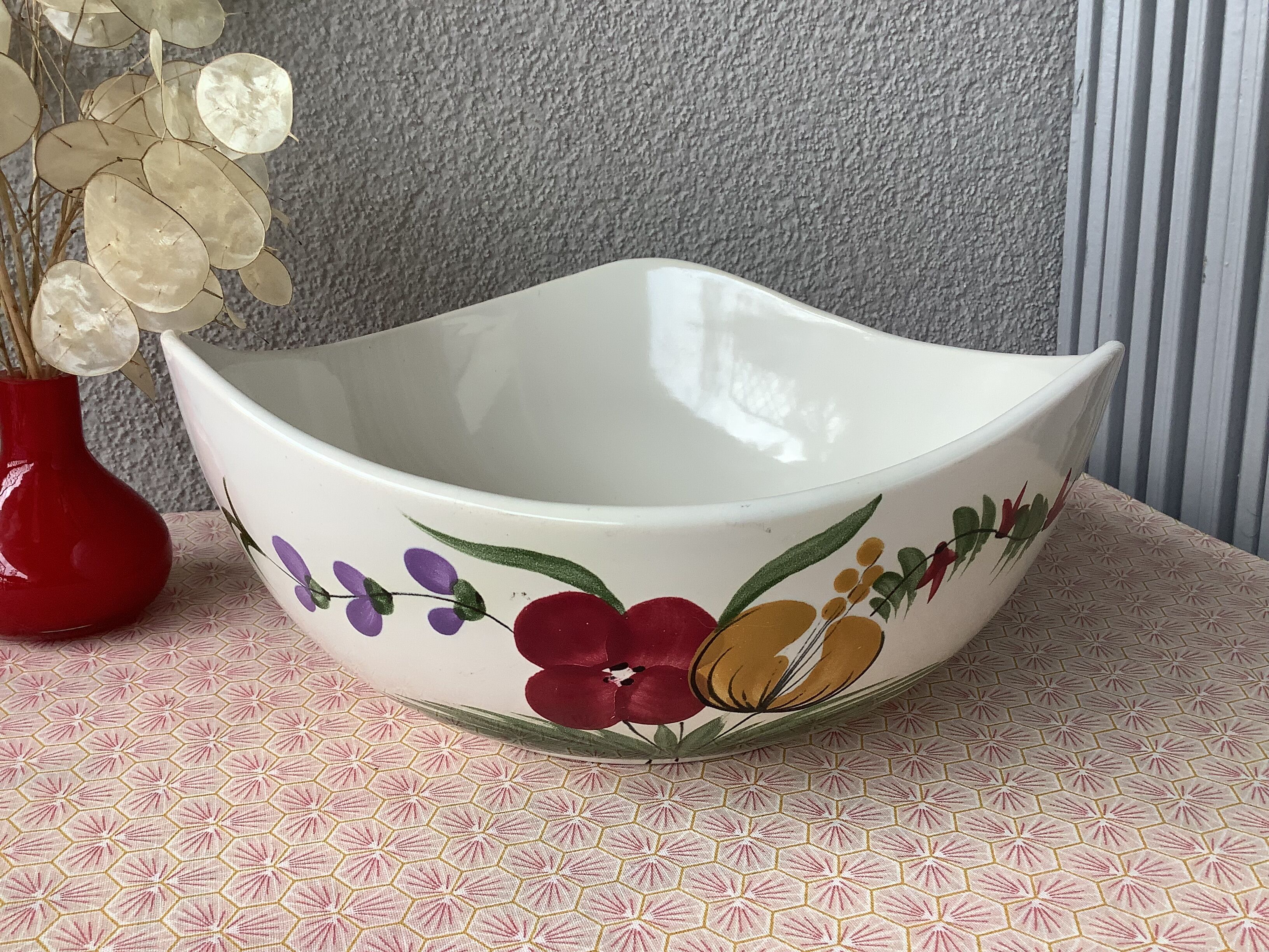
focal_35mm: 31
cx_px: 634
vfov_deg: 45.4
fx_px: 1136
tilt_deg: -14.1
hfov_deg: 58.4
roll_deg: +0.8
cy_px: 476
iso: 40
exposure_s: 1/120
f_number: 2.4
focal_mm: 3.3
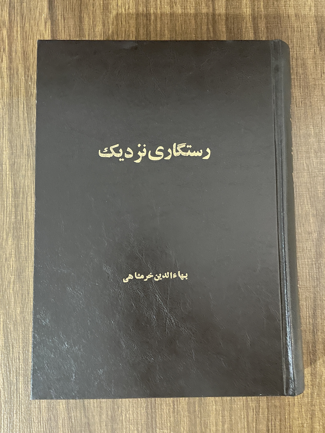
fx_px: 325
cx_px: 162
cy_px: 216
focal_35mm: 26
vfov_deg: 67.3
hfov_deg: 53.1
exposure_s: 1/14
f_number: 1.6
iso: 500
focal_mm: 4.2
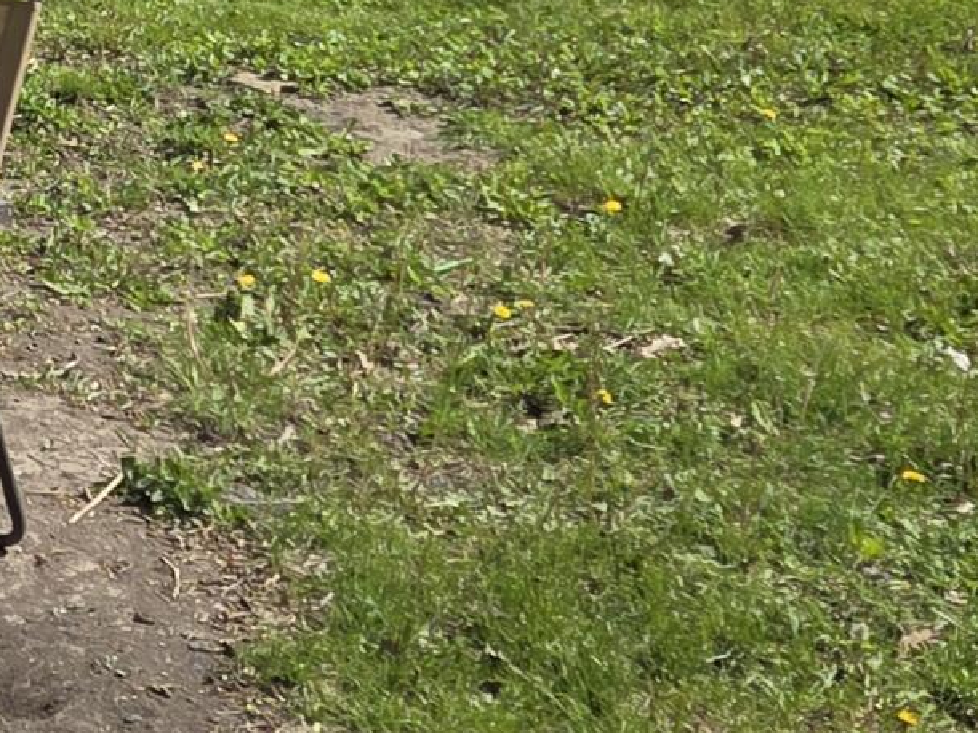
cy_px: -325
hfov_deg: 16.6
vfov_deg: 12.5
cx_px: -248
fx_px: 3192
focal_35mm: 113
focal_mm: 5.4
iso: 80
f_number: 1.8
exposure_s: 1/4663
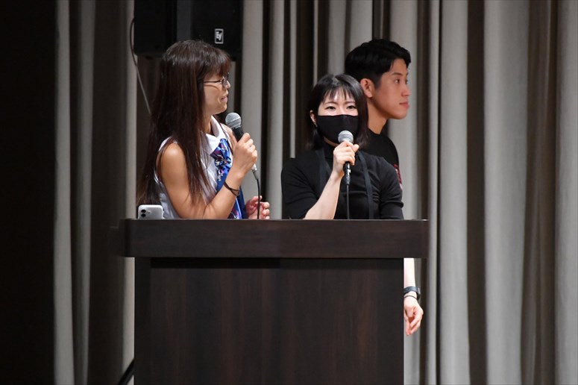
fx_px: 7222
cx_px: 289
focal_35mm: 450
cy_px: 192
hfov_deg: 4.6
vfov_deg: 3.1
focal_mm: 300
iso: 8000
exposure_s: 1/400
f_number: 5.6
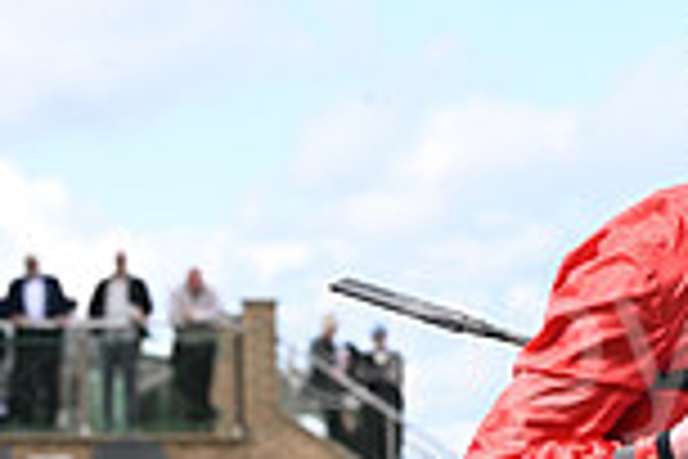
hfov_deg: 6.3
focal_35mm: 326
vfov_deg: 4.2
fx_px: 6230
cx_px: 872
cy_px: 628
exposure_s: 1/800
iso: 400
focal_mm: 86
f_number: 6.3
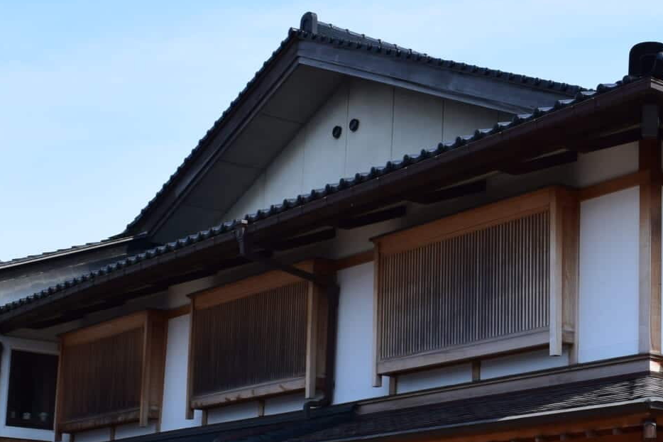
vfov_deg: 18.3
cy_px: 314
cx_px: 657
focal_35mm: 74
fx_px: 1363
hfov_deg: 26.0
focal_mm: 18
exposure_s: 1/400
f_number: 11
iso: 400
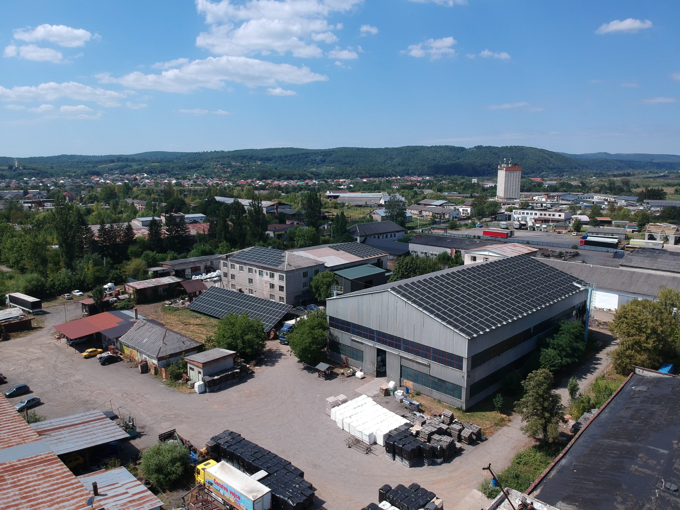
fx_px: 491
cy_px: 255
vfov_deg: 54.9
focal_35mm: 25
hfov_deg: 69.4
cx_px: 340
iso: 101
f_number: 2.6
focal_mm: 4.49
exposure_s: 1/1250
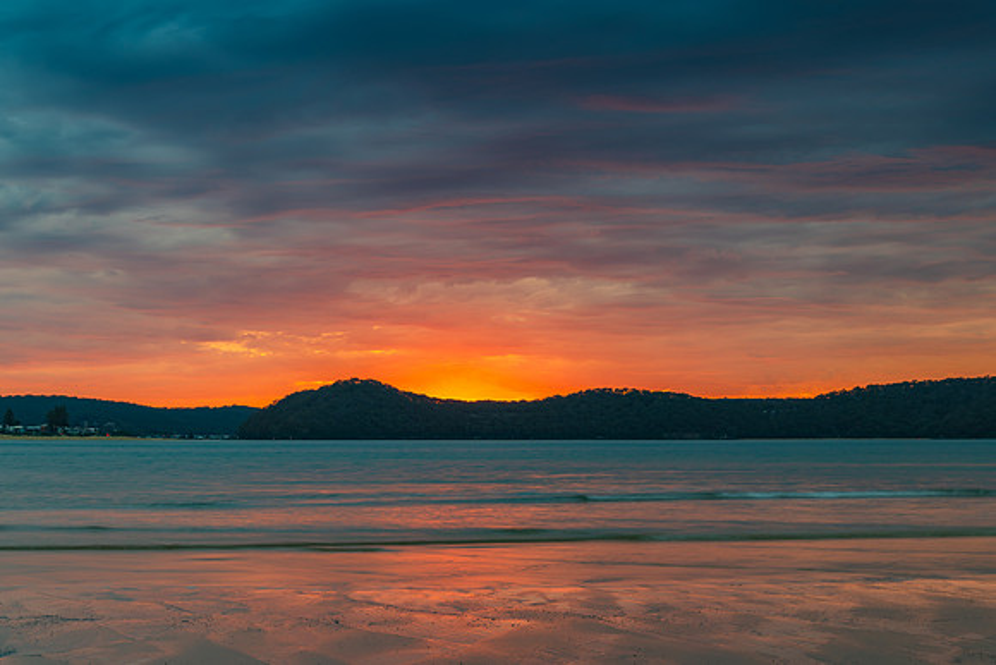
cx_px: 498
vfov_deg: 24.3
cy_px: 333
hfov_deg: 35.8
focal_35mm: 56
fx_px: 1540
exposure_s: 1/1.25
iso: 80
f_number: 9
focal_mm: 55
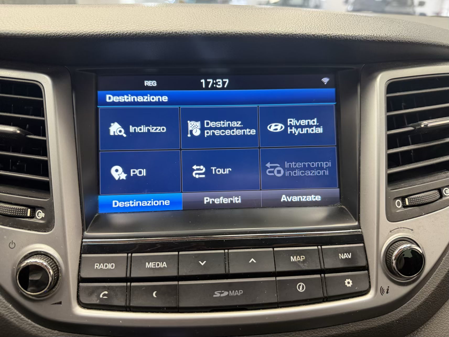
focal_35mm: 24
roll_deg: -0.6
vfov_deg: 56.8
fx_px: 311
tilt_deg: -28.1
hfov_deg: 71.6
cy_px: 168
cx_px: 224
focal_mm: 6.76
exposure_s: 1/50
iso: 400
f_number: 1.78
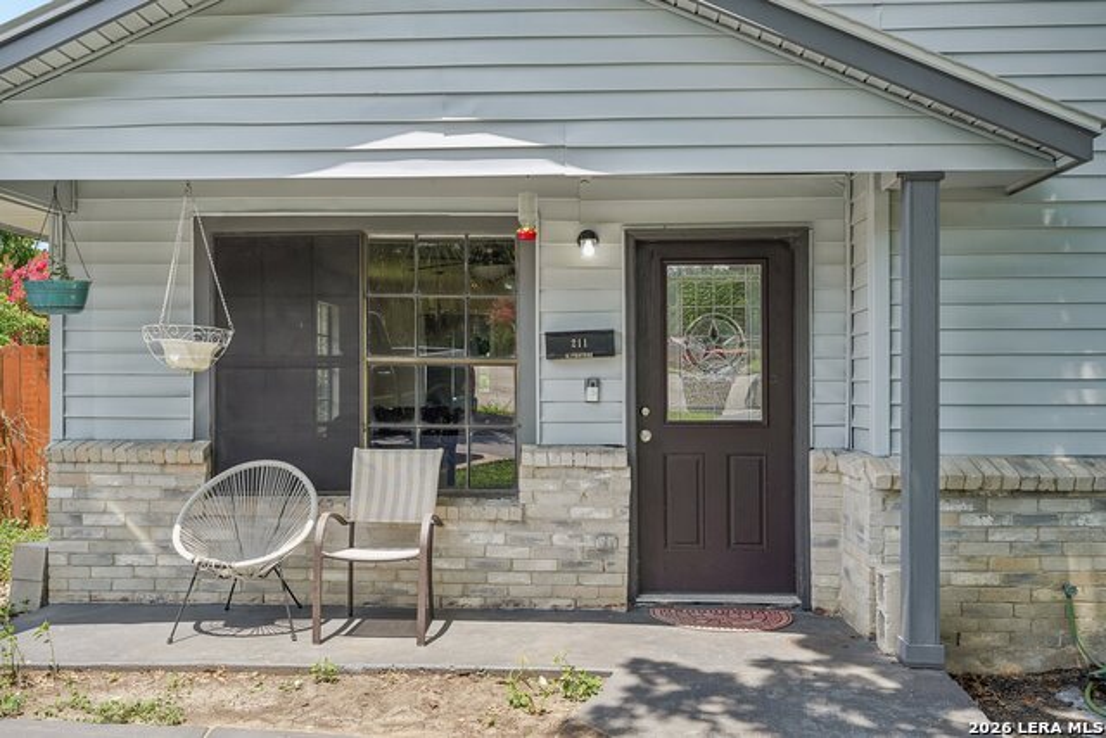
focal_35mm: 31
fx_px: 953
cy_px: 369
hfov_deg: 60.3
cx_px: 553
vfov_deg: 42.3
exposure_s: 1/50
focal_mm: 31
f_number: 8
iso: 100
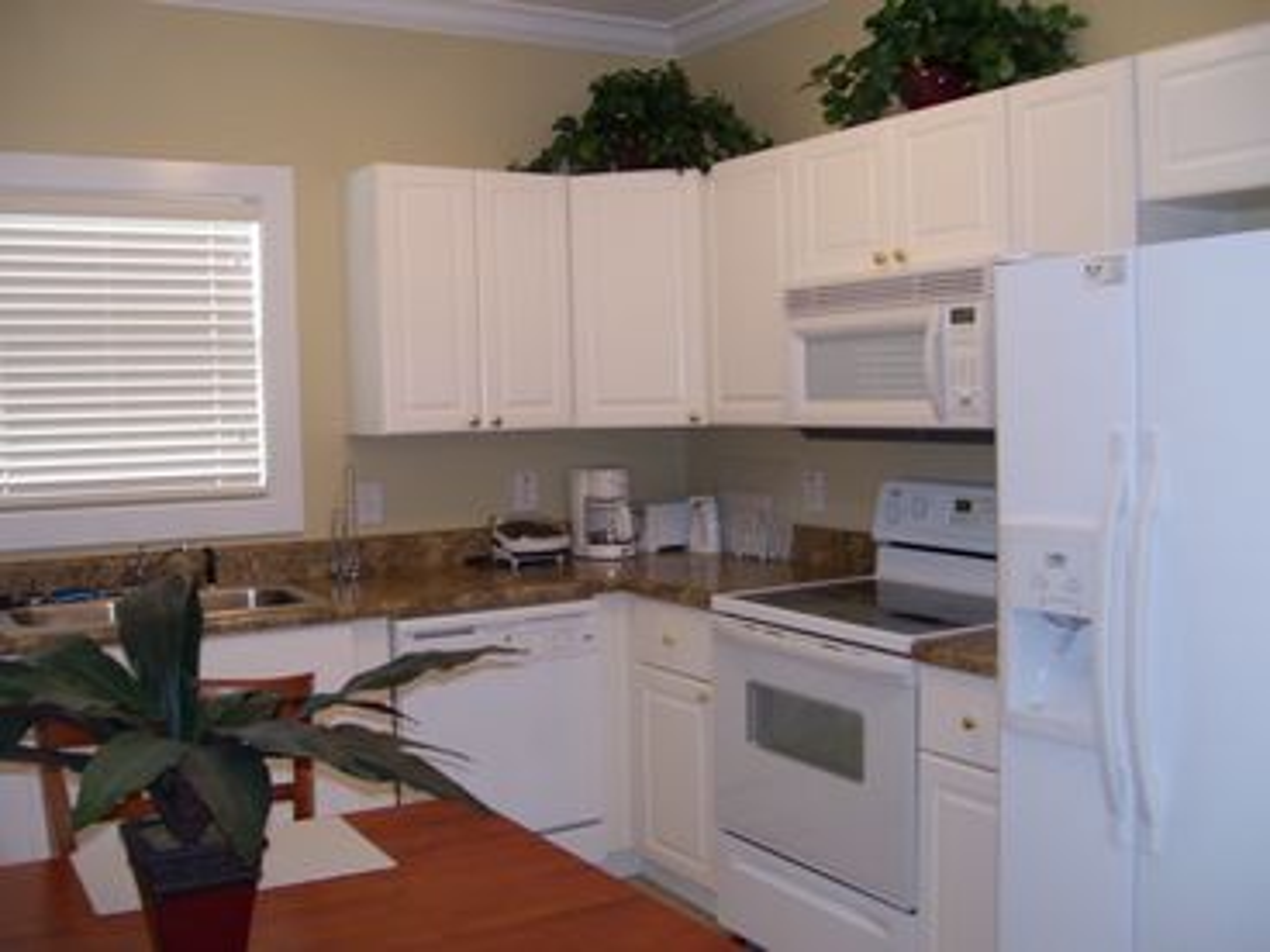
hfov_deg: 50.1
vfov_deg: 38.7
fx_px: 1357
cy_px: 476
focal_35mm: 37
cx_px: 635
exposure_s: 1/60
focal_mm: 6
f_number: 2.7
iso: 125
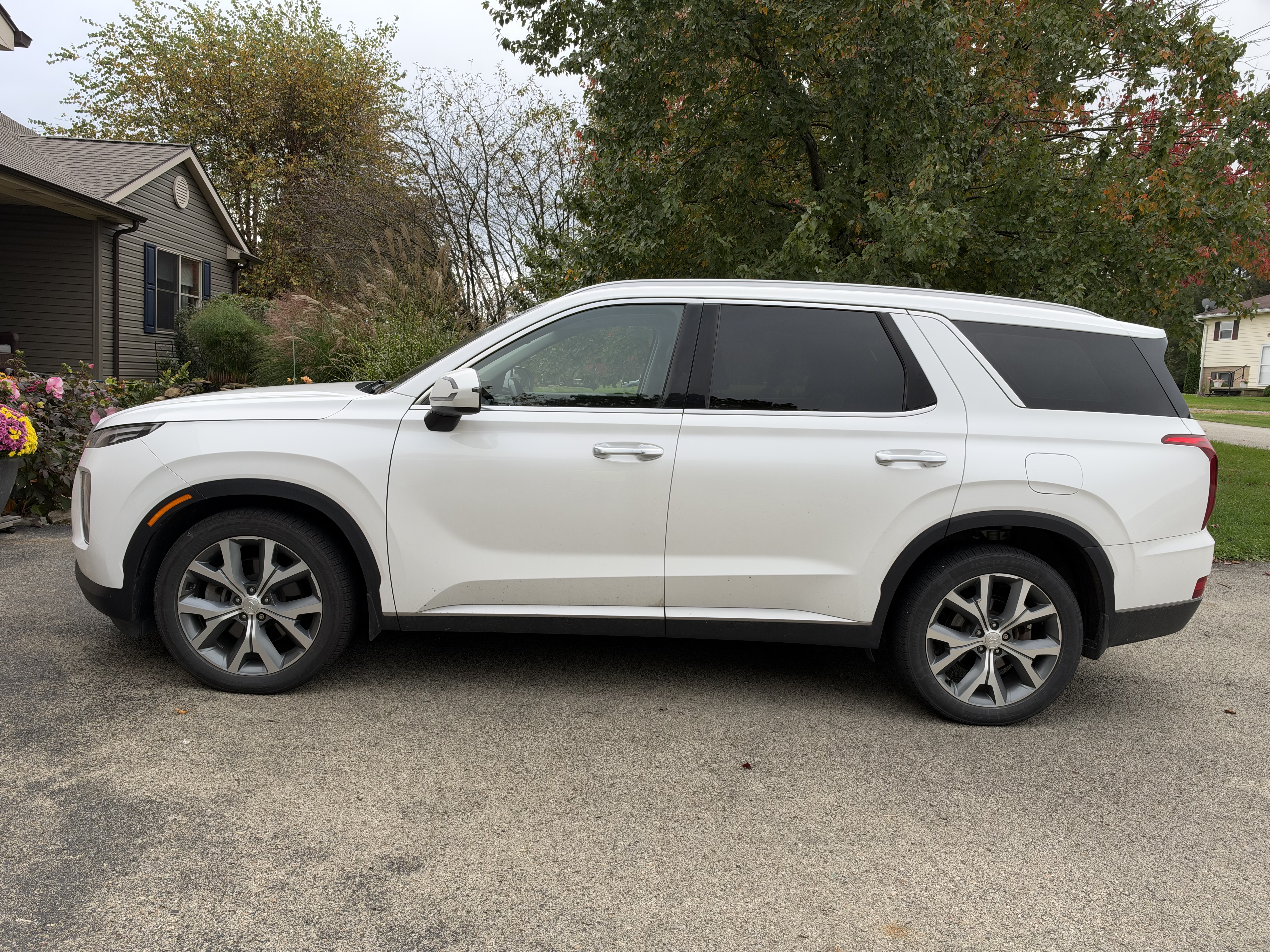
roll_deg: -2.7
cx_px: 635
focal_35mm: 24
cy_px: 476
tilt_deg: -5.7
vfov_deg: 56.8
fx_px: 881
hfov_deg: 71.6
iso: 64
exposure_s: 1/121
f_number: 4
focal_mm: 6.93
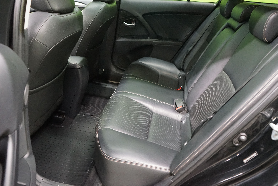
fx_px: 216
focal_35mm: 28
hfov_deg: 65.5
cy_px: 93
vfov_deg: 46.4
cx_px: 139
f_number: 5.6
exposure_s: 1/20
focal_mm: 28
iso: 6400
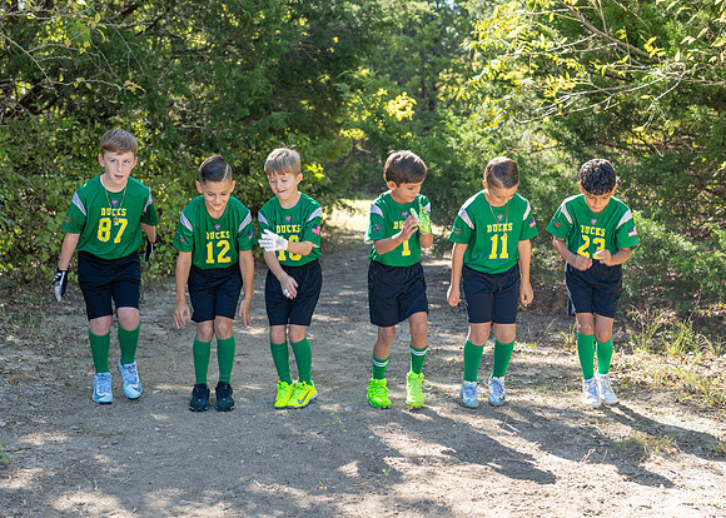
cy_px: 249
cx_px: 361
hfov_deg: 32.1
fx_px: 1263
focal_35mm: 61
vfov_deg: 23.2
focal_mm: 50
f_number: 3.2
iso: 125
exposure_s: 1/250
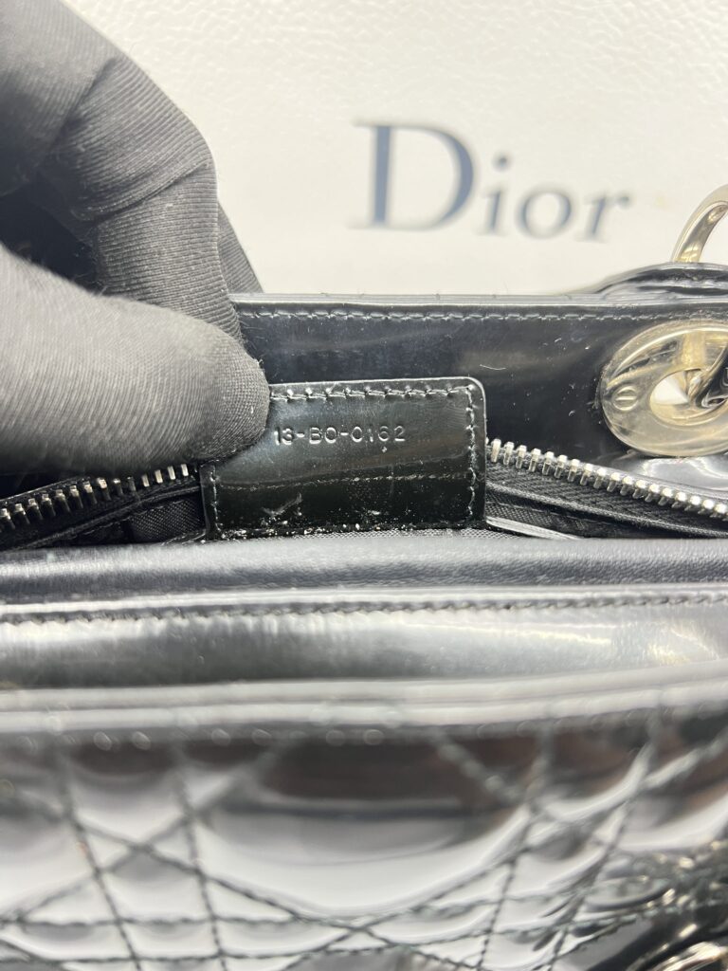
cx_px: 364
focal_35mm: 26
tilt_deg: -51.6
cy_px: 486
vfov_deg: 67.3
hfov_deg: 53.1
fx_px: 729
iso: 125
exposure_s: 1/50
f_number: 1.5
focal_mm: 5.7
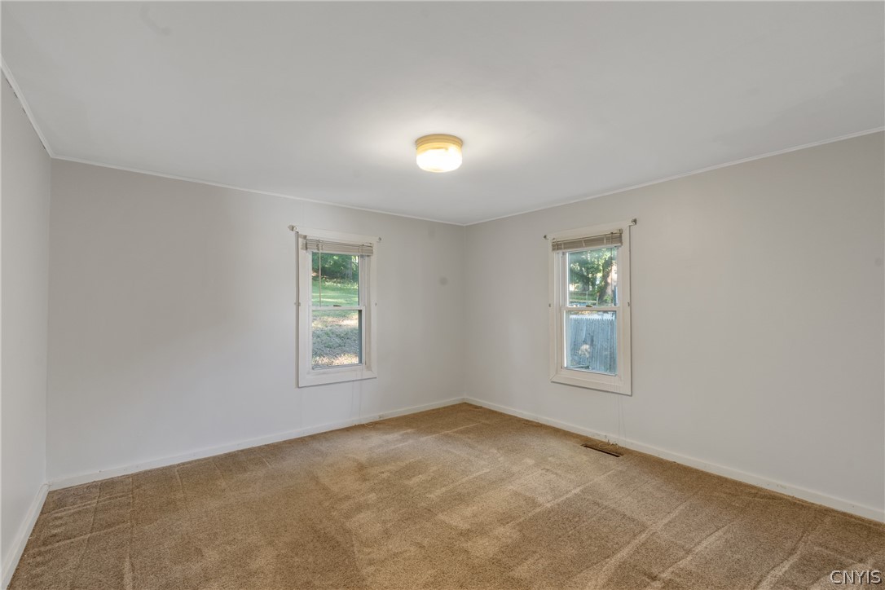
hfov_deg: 96.7
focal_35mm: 16
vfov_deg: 73.7
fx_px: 393
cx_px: 442
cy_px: 295
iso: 250
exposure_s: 1/2.5
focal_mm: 16
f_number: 9
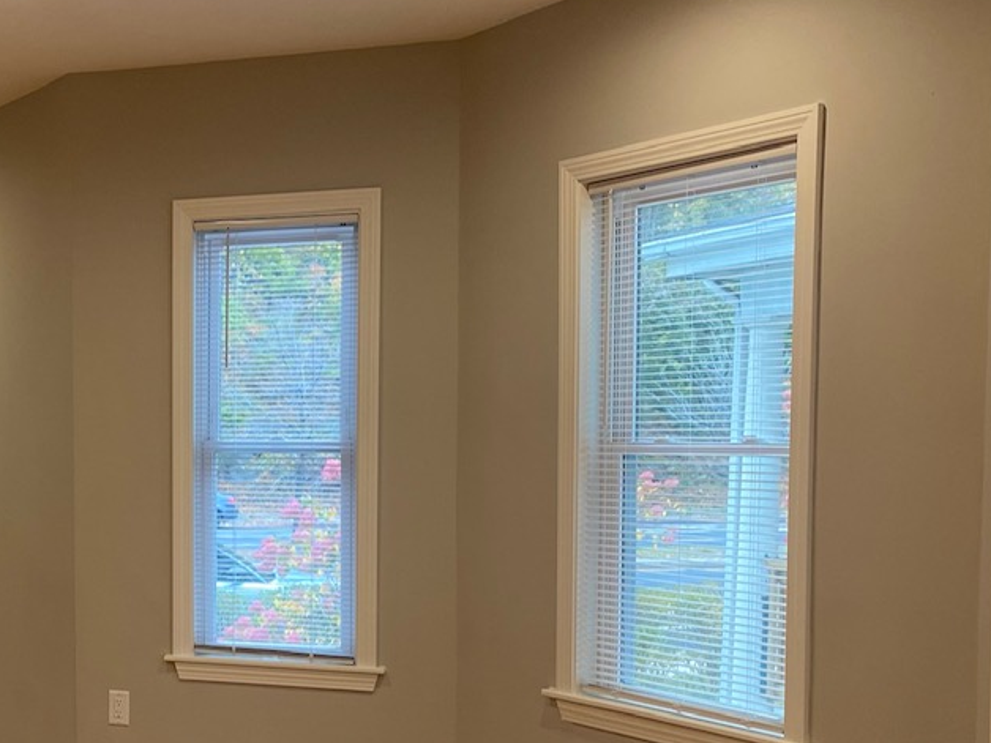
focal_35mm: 53
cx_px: 43
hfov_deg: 33.6
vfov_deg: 27.2
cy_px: 532
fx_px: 1517
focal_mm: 4.25
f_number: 1.8
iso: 64
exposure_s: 1/60
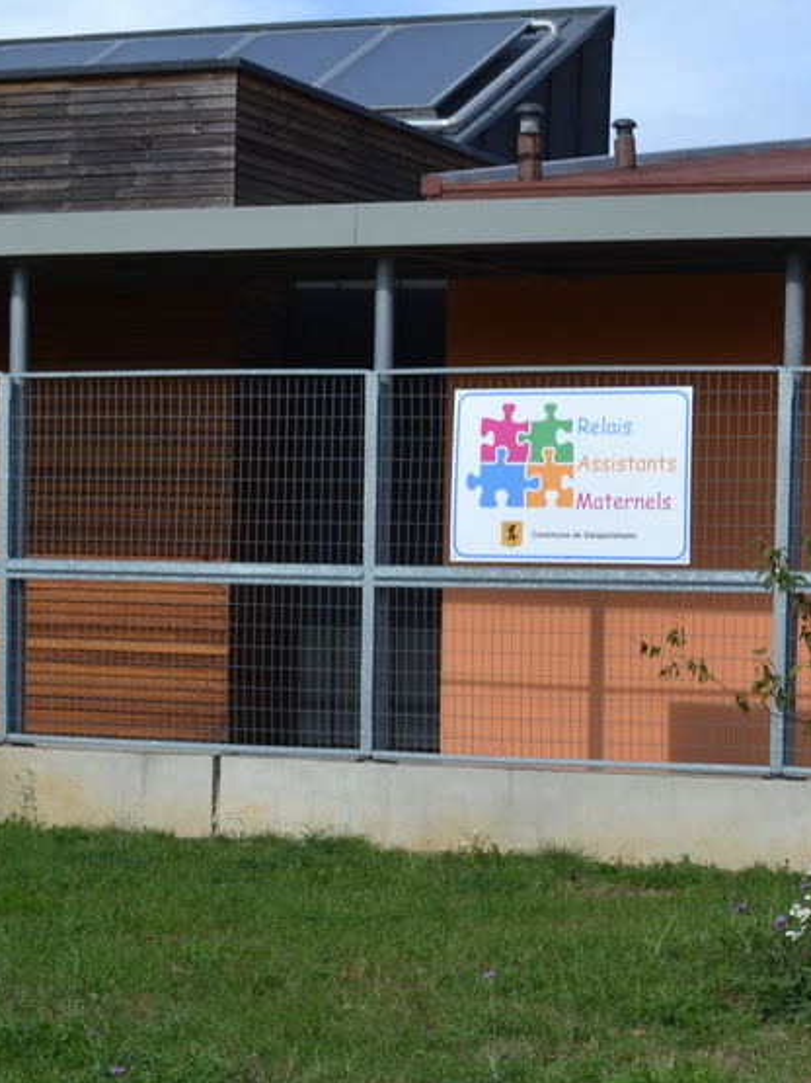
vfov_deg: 24.9
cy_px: 720
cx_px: 891
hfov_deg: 18.2
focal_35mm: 78
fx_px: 2437
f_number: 8
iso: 100
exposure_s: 1/250
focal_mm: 20
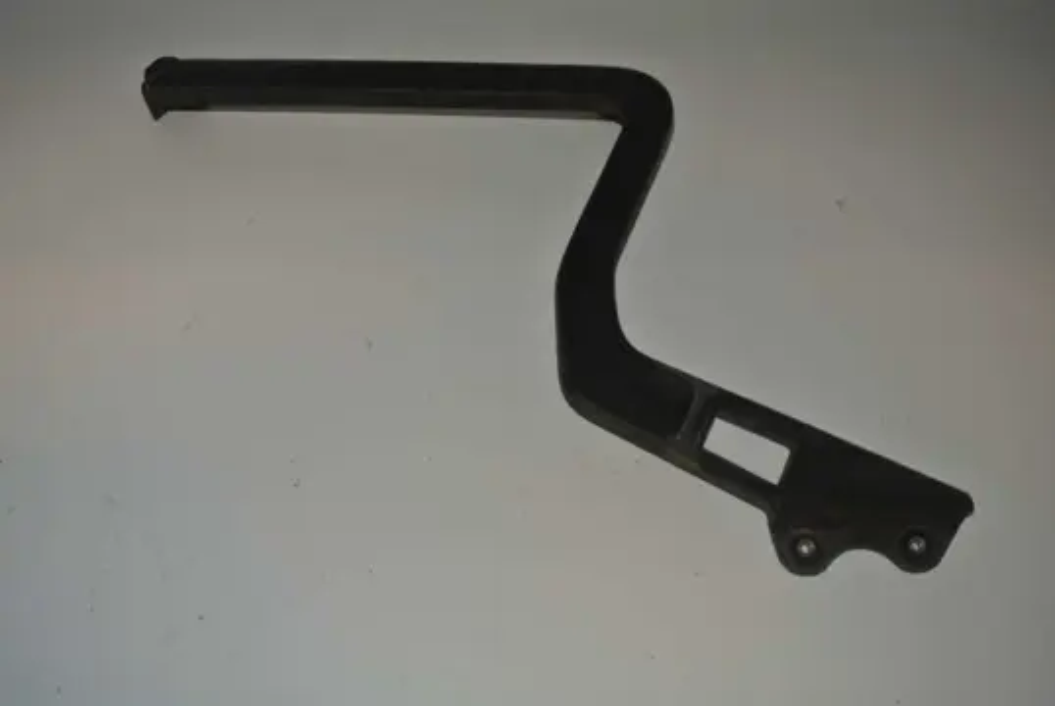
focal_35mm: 36
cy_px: 353
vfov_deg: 37.0
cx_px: 528
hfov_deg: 53.1
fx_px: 1056
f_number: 4
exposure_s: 1/60
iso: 200
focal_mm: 13.6
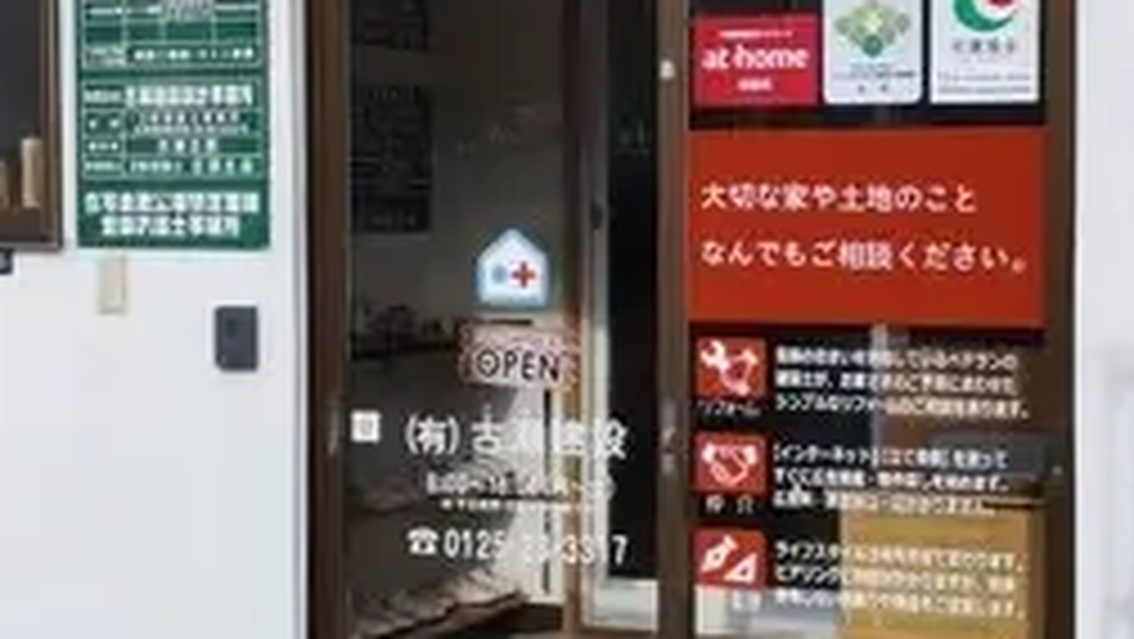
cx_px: 832
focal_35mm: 72
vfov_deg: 16.8
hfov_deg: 28.9
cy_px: 248
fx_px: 2166
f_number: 1.5
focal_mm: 4.94
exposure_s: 1/3063
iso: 80
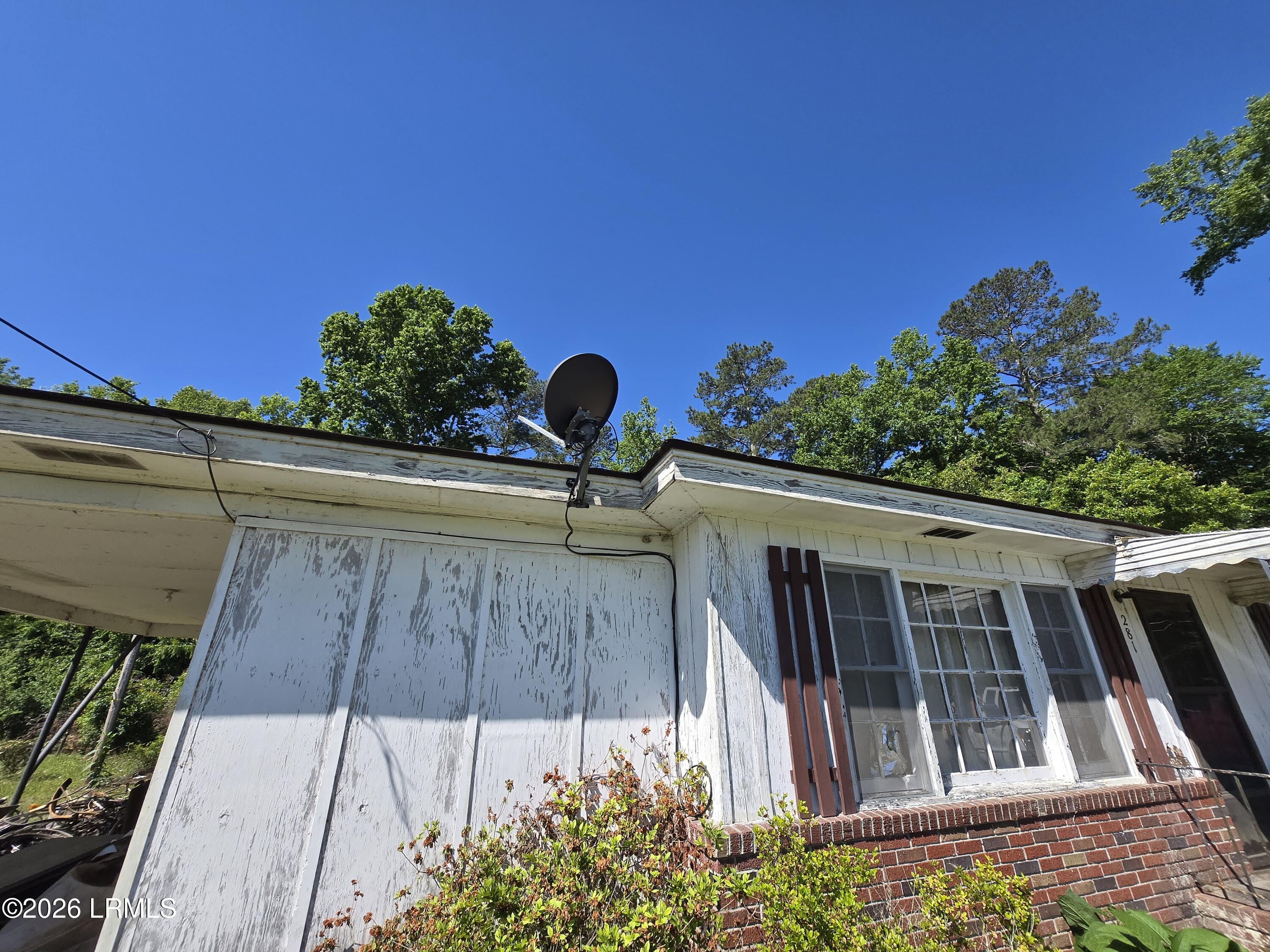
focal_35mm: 13
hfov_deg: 106.2
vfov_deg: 89.9
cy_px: 476
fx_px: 477
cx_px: 635
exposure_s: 1/978
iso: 25
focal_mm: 1.7
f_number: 2.2
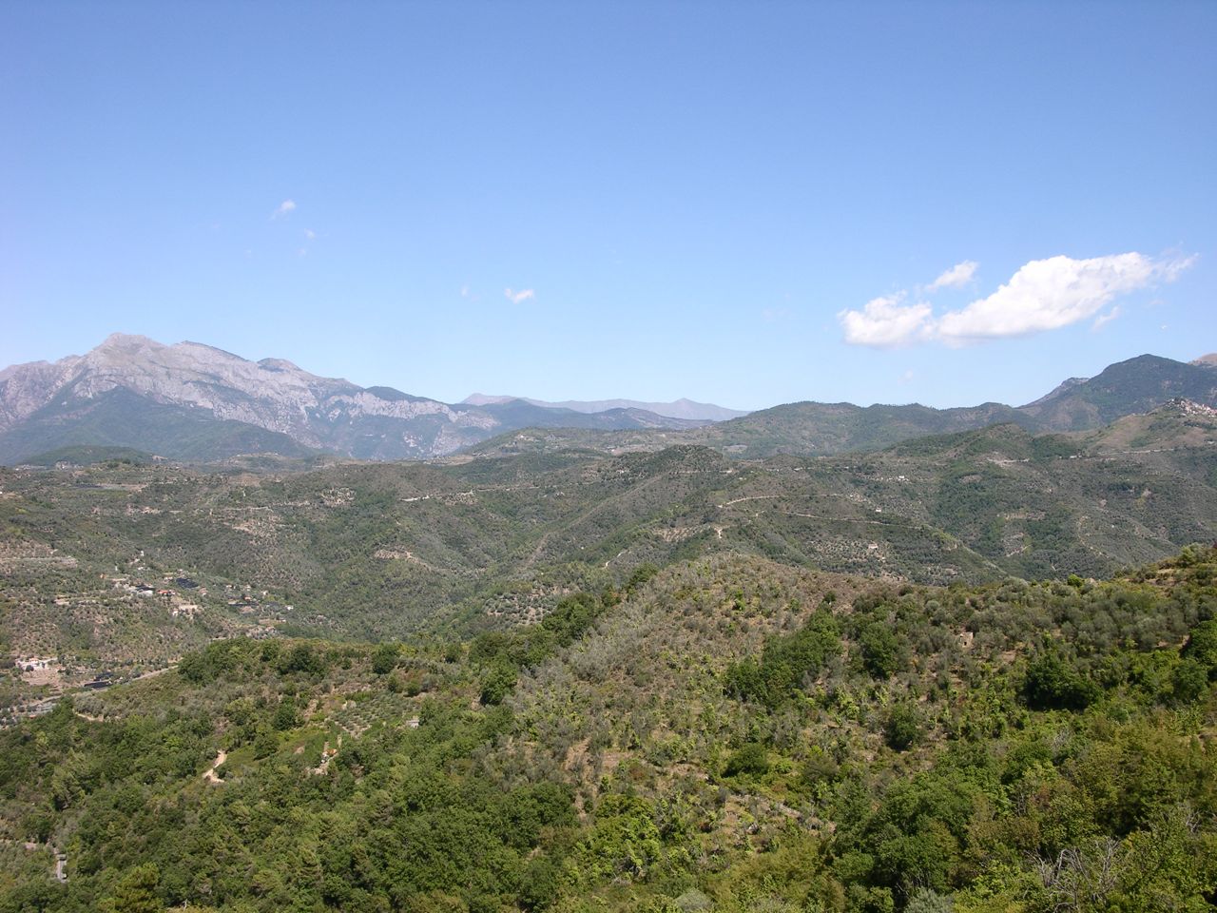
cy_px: 456
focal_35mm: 35
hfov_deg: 52.6
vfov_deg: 40.7
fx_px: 1231
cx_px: 608
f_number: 8
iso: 50
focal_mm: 8.9
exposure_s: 1/116
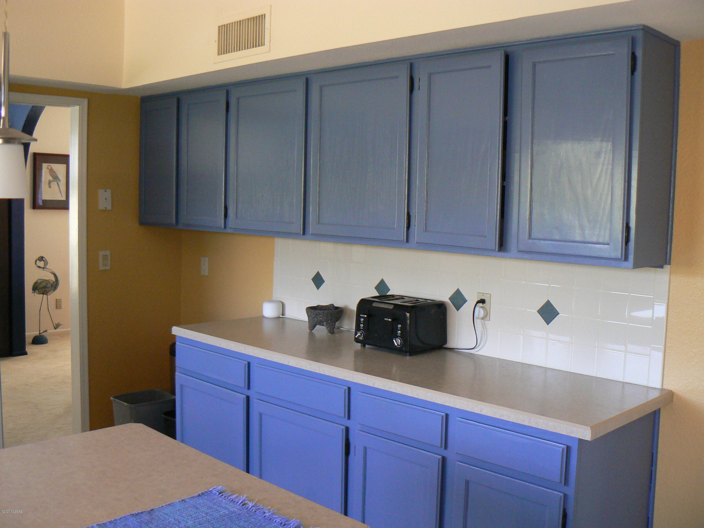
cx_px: 352
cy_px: 264
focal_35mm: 36
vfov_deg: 39.7
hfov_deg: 51.4
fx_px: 732
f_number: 2.8
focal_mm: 6
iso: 200
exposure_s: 1/25
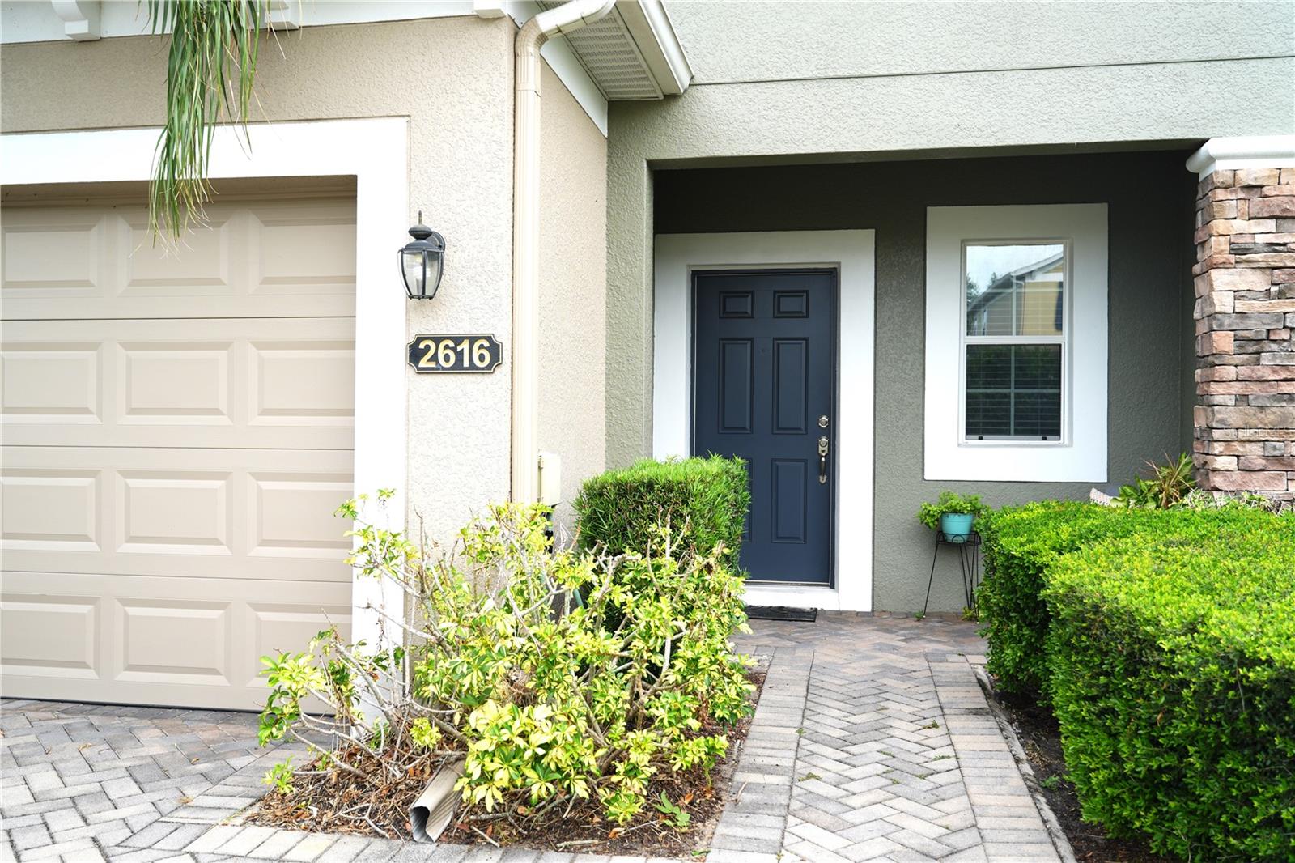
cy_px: 432
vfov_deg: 41.1
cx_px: 648
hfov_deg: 58.7
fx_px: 1151
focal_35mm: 32
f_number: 4
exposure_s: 1/200
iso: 125
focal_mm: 32
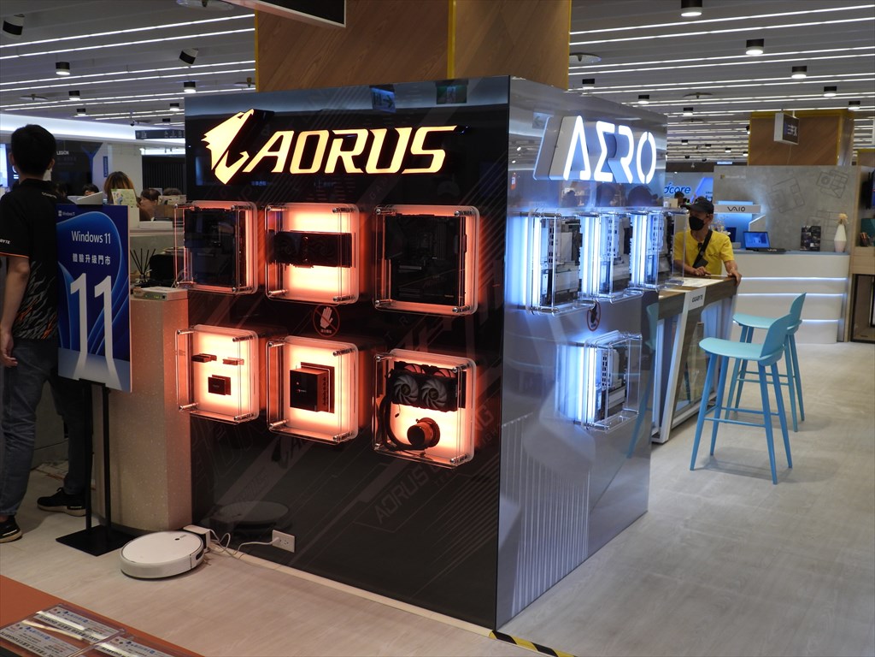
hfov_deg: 52.6
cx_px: 438
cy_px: 328
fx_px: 885
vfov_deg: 40.7
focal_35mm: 35
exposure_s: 1/50
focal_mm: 6.2
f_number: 3.2
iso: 100
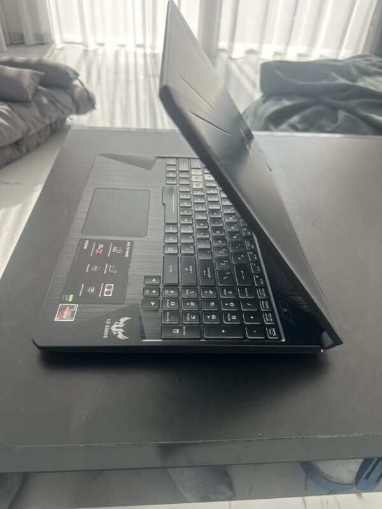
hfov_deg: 56.8
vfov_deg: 71.6
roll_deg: -3.1
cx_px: 191
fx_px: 353
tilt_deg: -40.3
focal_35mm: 24
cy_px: 254
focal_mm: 6.86
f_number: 1.78
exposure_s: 1/594
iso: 80
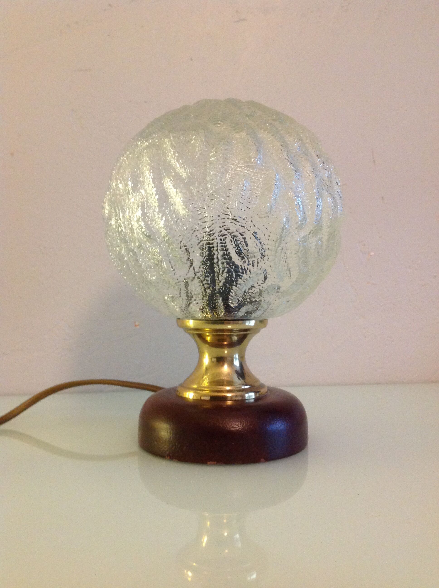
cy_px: 294
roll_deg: +1.0
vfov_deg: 52.7
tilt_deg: -1.3
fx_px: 593
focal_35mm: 35
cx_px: 220
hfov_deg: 40.6
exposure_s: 1/17
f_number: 2.4
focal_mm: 4.28
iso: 320
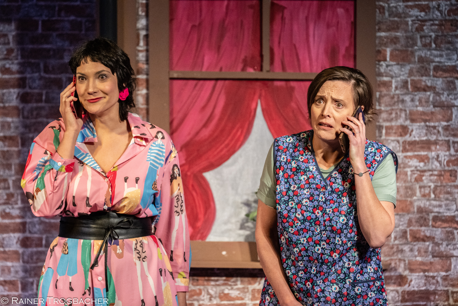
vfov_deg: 3.4
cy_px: 153
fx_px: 5089
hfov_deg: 5.2
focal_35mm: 400
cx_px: 229
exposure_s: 1/125
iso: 2200
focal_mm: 400
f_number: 5.6
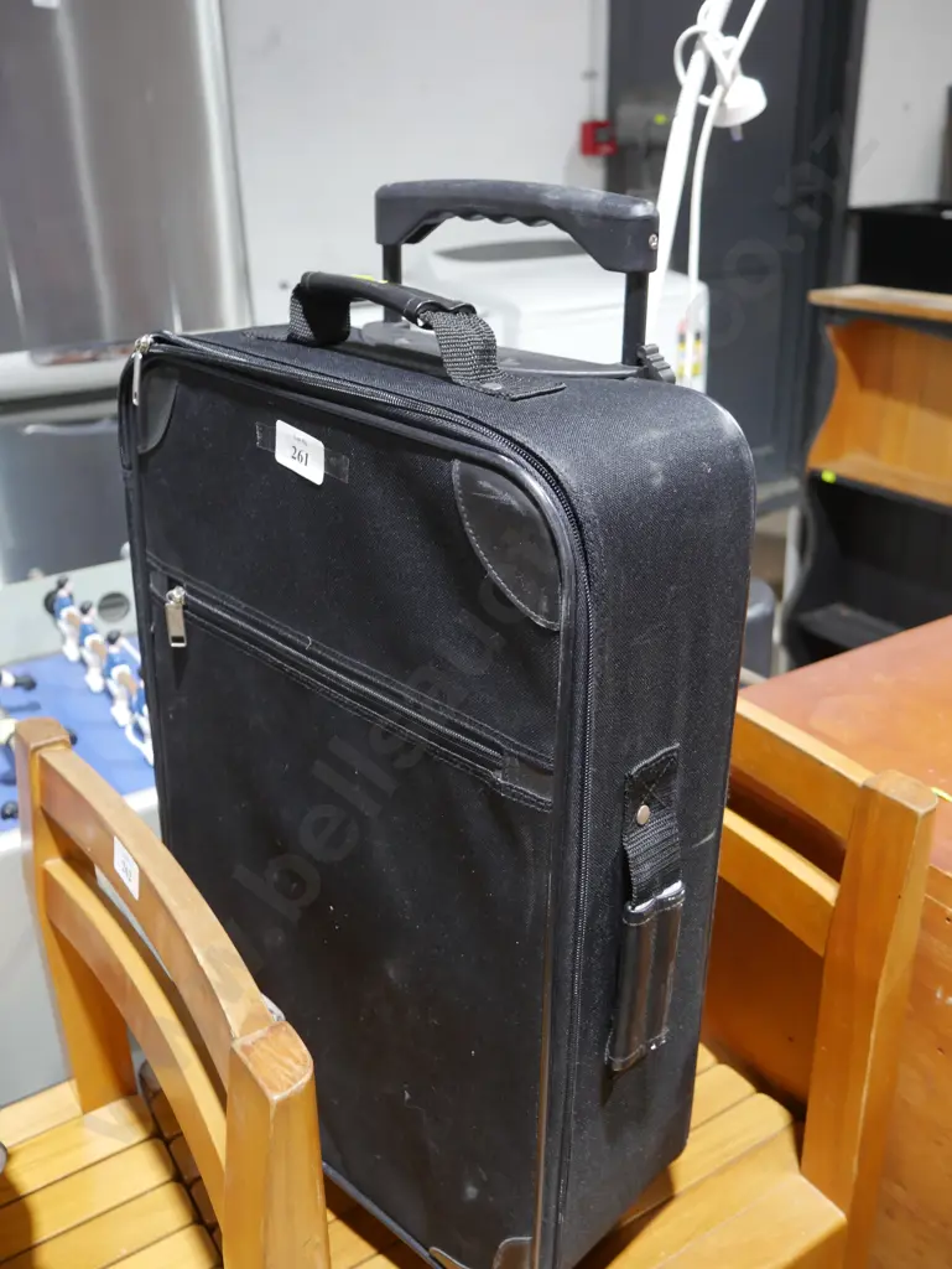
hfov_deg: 44.2
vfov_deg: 56.8
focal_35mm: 32
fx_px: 1172
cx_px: 476
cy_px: 634
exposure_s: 1/60
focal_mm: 16
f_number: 3.6
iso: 800
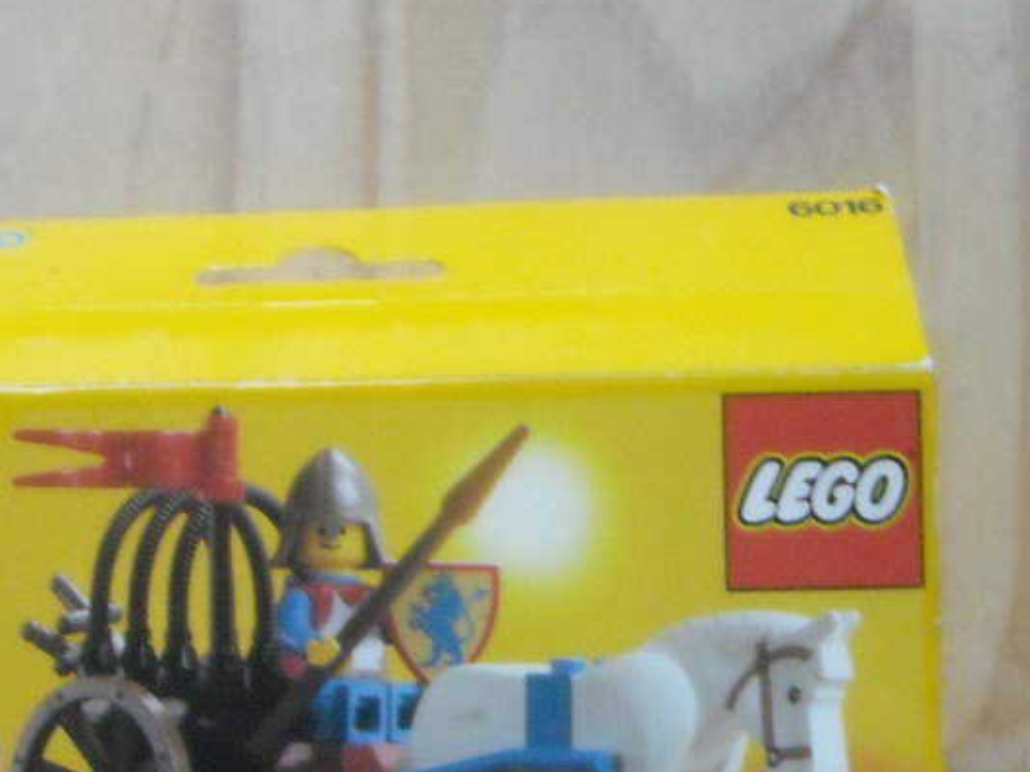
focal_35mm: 177
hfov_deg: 11.2
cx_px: 297
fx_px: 5264
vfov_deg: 8.4
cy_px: 609
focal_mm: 17.1
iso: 800
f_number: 4.7
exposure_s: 1/24
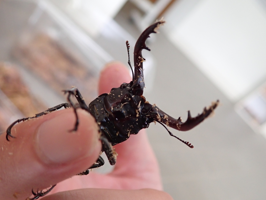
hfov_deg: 60.0
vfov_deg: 46.8
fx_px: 231
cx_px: 133
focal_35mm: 30
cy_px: 100
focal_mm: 5.5
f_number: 2.3
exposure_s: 1/125
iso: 500
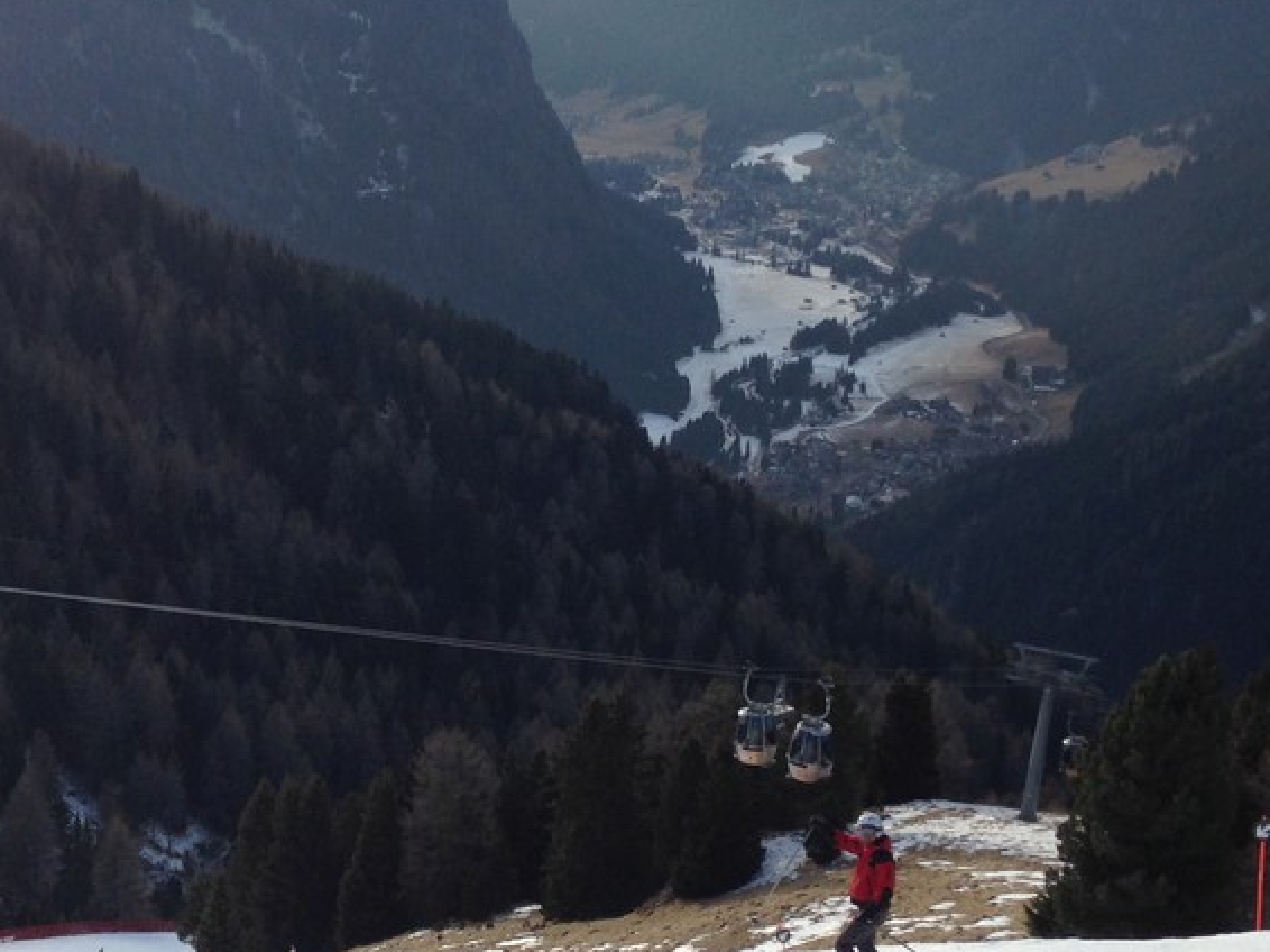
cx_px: 408
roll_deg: +0.1
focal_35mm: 70
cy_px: 512
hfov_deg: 27.6
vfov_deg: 21.0
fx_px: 2567
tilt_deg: -12.7
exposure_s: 1/733
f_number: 2.4
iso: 50
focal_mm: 4.12
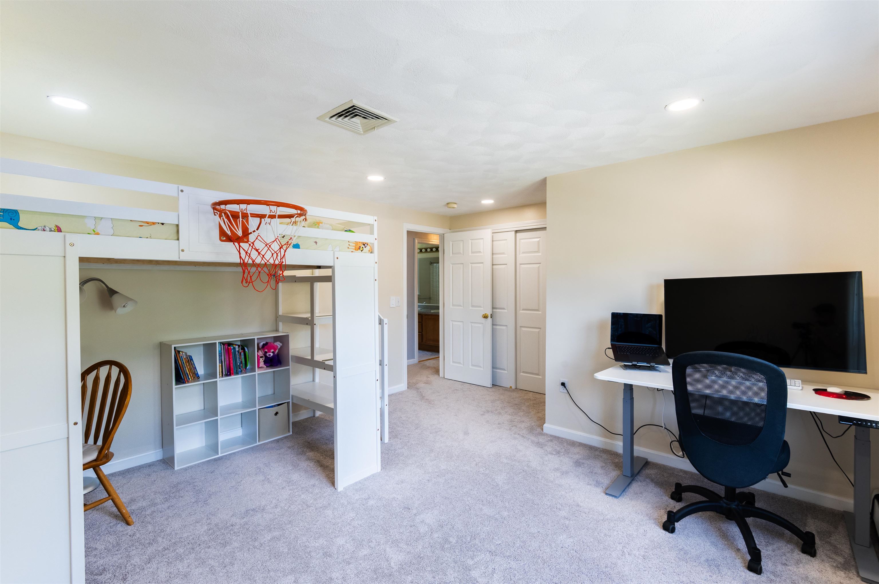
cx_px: 440
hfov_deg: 96.8
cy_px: 292
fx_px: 390
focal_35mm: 16
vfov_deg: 73.7
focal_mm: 16
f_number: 8
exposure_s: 1/125
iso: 800
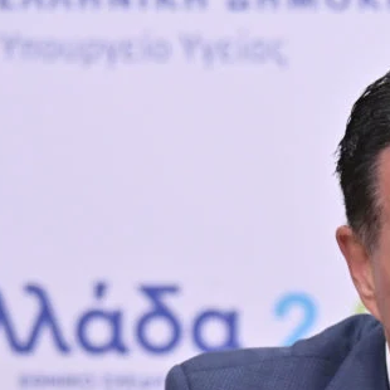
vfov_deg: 2.1
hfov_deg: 2.1
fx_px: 10631
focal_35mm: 834
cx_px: 509
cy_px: 408
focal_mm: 300
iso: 2200
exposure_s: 1/200
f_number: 6
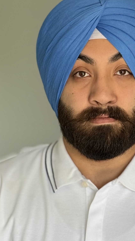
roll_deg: +2.0
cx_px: 86
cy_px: 148
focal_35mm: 139
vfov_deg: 15.4
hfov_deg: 8.7
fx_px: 885
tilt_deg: -3.5
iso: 100
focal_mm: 6.76
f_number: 1.78
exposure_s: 1/98
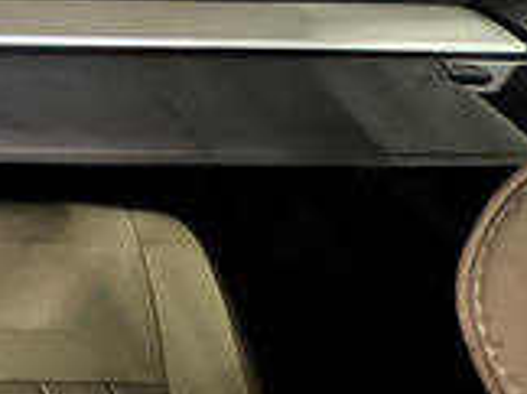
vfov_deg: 25.5
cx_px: -260
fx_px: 790
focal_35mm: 52
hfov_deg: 26.7
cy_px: -62
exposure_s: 1/11
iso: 1250
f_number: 2.2
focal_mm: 2.22
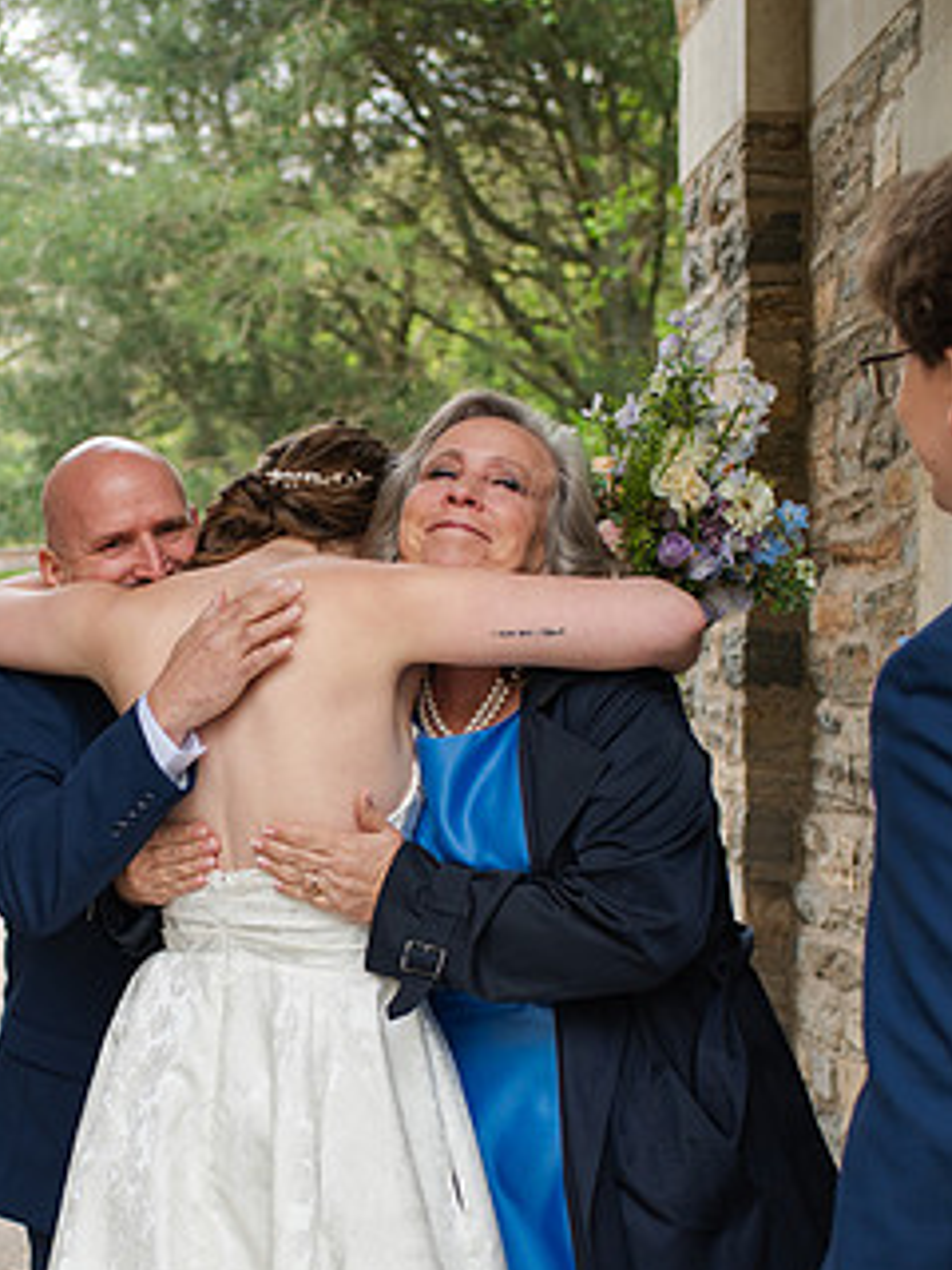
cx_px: 134
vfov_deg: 27.2
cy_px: 885
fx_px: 2603
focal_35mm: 71
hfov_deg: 20.4
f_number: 3.2
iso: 280
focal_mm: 35
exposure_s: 1/320
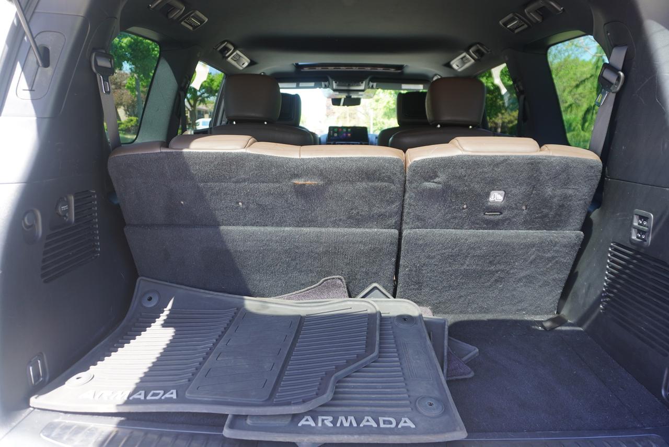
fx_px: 446
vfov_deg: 53.2
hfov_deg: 73.7
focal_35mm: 24
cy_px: 224
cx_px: 334
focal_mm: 16
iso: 125
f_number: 4
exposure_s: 1/60
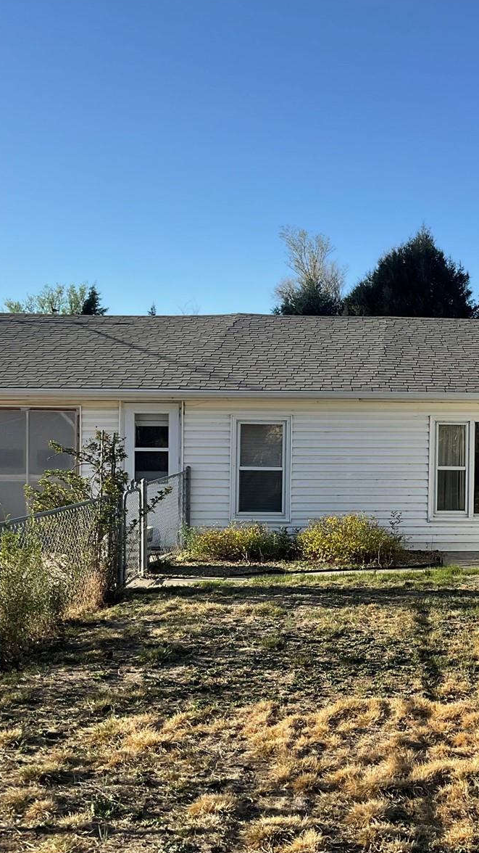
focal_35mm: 43
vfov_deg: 47.4
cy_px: 426
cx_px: 448
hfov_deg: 26.6
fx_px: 971
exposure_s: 1/1168
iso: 16
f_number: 1.8
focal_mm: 3
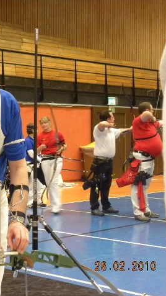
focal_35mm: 76
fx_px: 595
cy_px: 148
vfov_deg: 27.9
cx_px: -19
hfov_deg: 15.4
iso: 400
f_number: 3.5
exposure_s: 1/22.2
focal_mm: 9.2
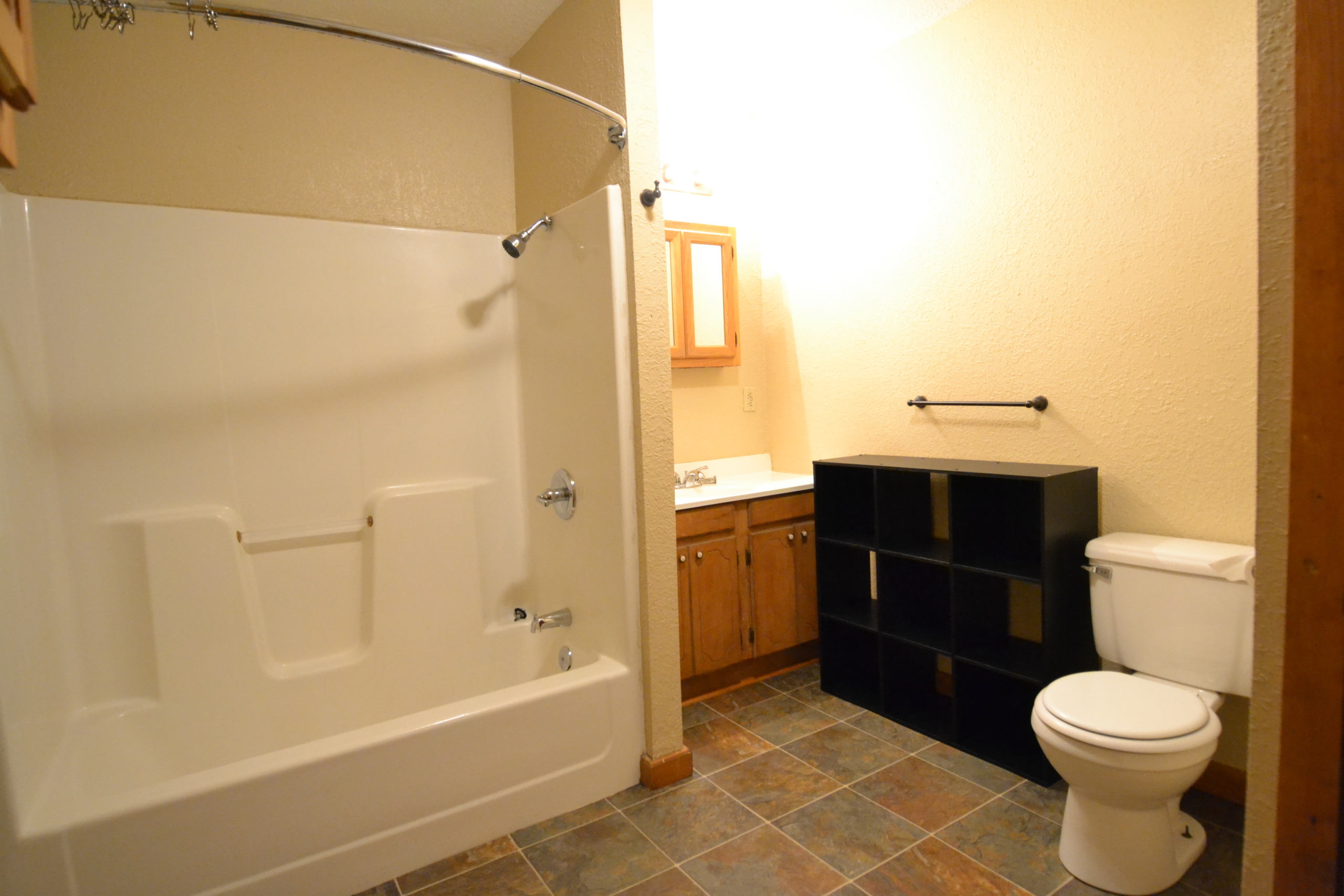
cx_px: 672
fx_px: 672
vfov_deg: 67.4
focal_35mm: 18
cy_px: 448
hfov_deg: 90.0
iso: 3200
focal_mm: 12
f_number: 4
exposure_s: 1/25
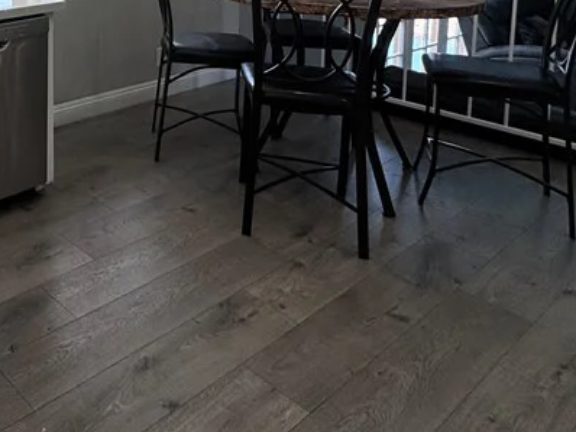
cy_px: -42
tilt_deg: -4.2
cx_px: -43
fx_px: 599
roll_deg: +1.0
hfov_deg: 41.8
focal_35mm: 36
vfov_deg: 34.4
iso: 40
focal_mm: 2.22
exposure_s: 1/185
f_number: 2.2
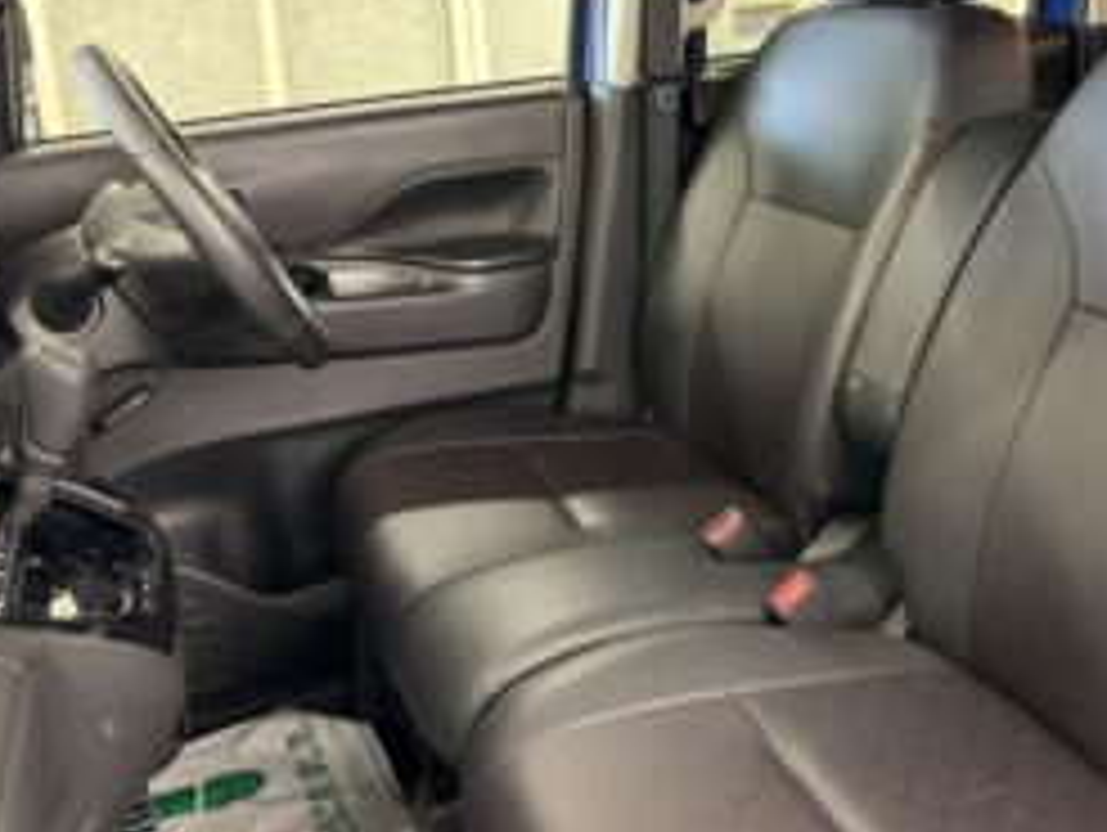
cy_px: 277
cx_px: 684
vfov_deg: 38.3
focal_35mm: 37
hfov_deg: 49.7
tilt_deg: -14.1
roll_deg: +2.4
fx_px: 1184
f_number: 1.6
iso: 500
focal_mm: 5.96
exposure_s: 1/50
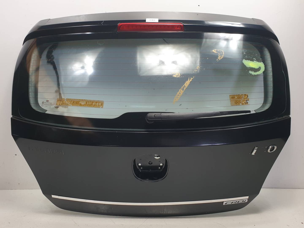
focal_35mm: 26
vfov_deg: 53.1
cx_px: 152
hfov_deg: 67.3
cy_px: 114
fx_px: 228
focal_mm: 4.3
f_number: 2.4
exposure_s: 1/100
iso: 80
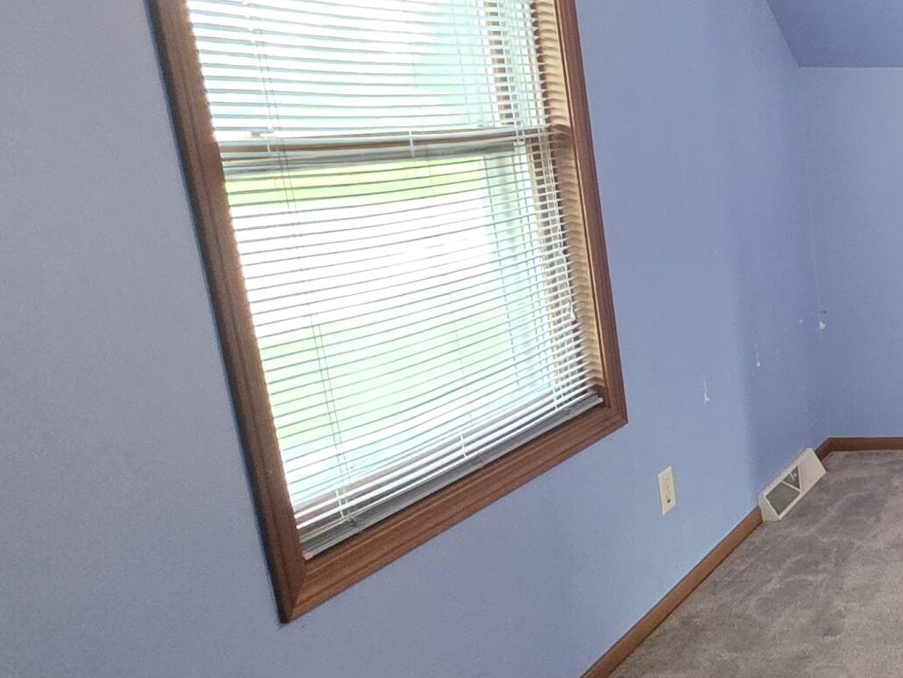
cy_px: 327
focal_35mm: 38
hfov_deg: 34.0
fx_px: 992
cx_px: 1192
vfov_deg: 37.7
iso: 1000
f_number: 1.9
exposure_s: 1/40
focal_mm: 2.2
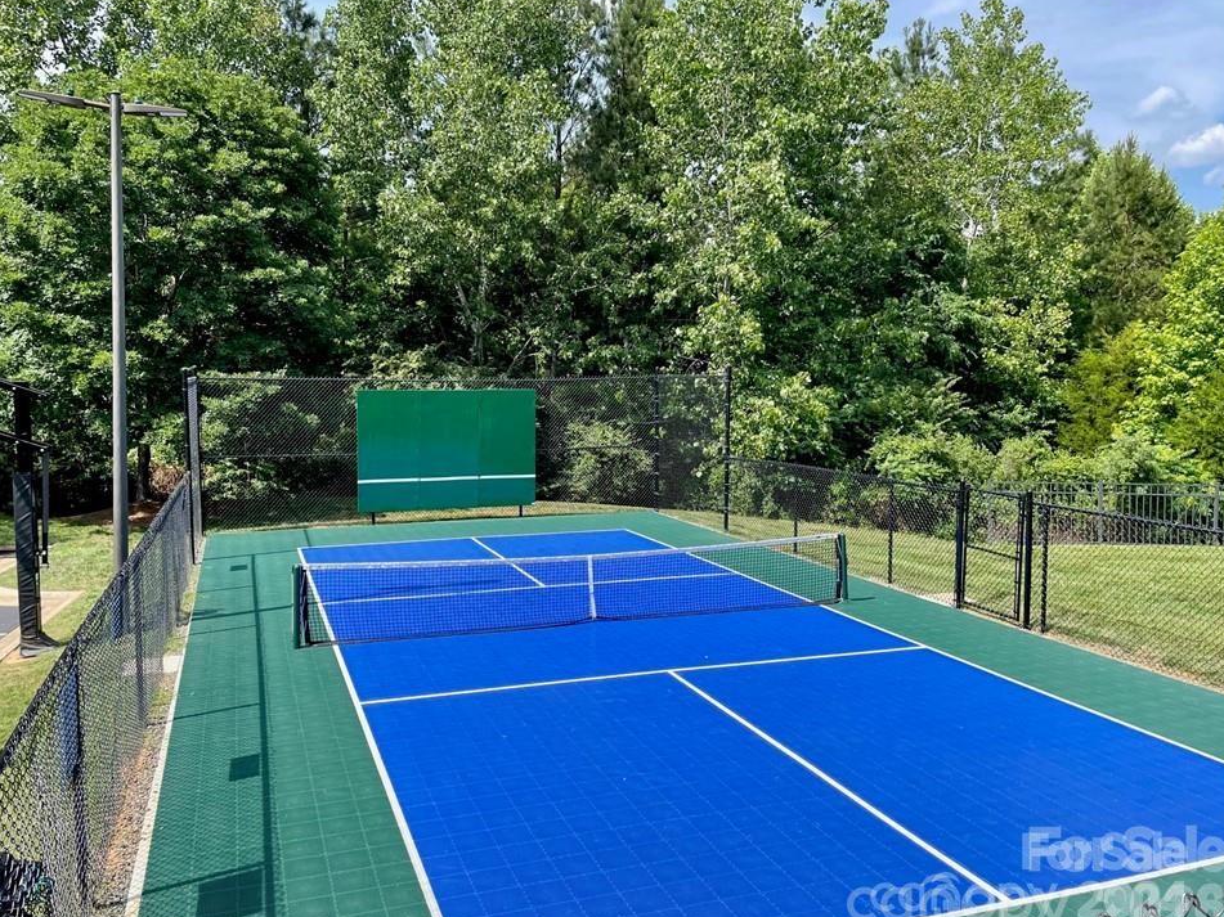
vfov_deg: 49.7
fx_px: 990
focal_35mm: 28
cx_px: 575
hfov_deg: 63.4
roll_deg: +0.6
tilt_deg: -4.5
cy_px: 459
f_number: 1.6
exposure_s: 1/1304
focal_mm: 4.2
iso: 32
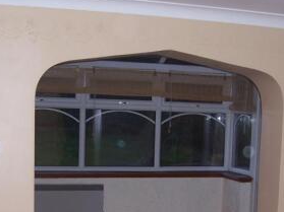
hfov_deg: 27.4
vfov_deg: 20.4
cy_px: 176
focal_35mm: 71
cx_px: 127
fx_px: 582
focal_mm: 5.6
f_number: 2.7
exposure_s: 1/60
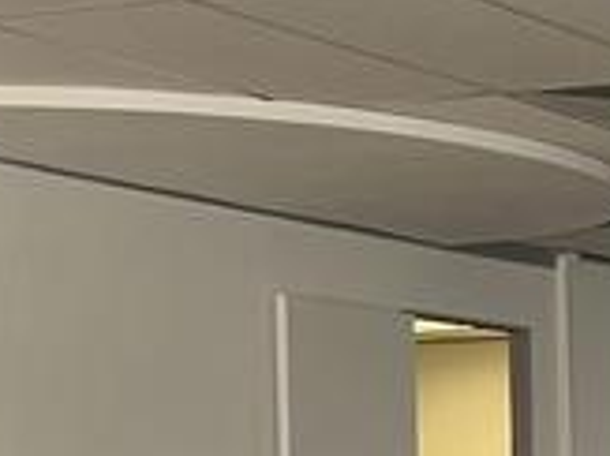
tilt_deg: -0.3
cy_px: 568
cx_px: 1082
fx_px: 2254
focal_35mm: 128
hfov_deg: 13.8
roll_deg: +1.7
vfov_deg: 11.3
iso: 80
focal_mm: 5.1
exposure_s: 1/50
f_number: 1.6
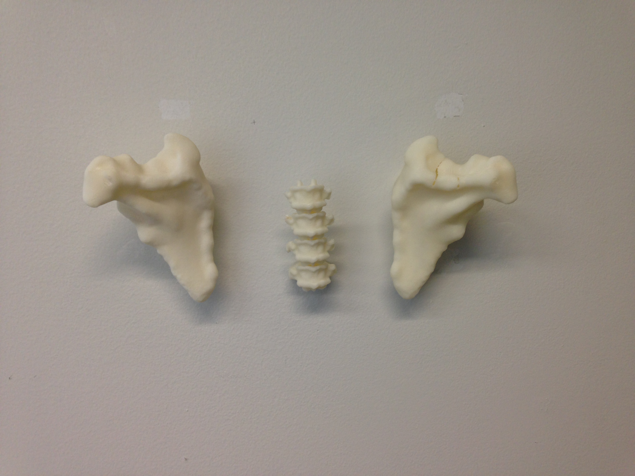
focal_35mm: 33
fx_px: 605
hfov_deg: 55.4
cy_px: 238
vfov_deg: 42.9
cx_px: 318
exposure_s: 1/24
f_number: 2.4
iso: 50
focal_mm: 4.12
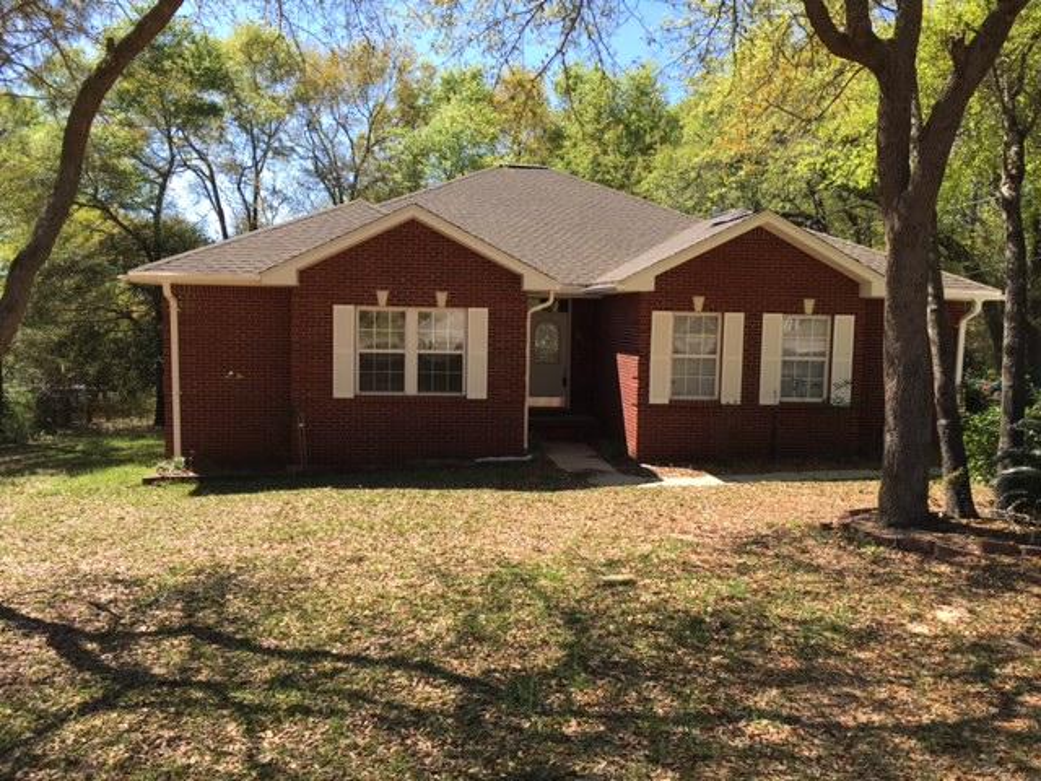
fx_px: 872
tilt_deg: -4.3
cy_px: 390
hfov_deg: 61.7
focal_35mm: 29
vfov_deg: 48.2
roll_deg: +0.0
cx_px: 520
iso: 25
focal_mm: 4.15
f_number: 2.2
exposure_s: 1/615
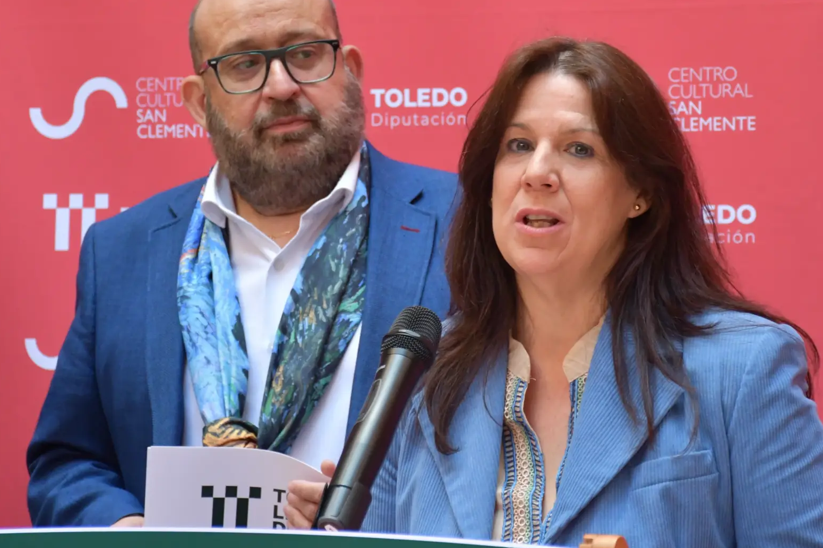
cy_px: 137
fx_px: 4229
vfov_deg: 7.4
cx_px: 477
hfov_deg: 11.1
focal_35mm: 185
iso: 1250
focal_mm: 75
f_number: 5
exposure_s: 1/125
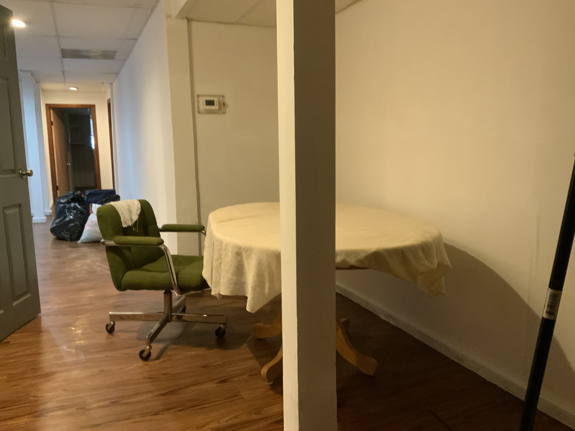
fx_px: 482
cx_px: 288
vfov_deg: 48.2
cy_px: 216
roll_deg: +1.1
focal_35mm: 29
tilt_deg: -9.3
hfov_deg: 61.7
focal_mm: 3
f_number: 1.8
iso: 250
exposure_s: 1/40
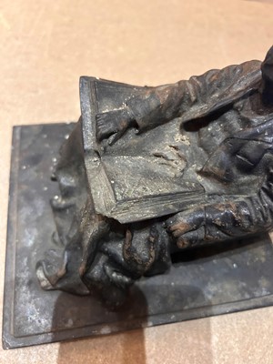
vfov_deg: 67.3
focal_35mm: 26
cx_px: 136
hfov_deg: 53.1
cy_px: 182
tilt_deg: -59.9
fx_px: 273
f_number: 1.5
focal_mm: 5.7
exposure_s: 1/50
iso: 500
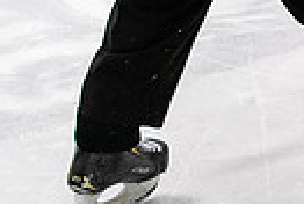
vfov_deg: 2.7
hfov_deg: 3.9
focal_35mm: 516
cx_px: 653
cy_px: -232
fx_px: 4367
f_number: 3.5
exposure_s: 1/800
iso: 2500
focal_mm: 70
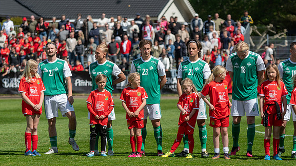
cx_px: 148
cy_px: 80
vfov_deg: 5.4
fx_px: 1765
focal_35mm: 225
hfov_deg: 9.6
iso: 125
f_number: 4
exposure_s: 1/1600
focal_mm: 140
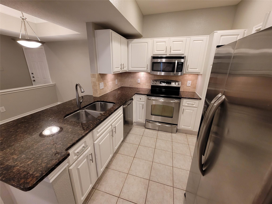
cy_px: 102
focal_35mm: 13
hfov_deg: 106.2
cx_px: 136
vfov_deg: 89.9
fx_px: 102
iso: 250
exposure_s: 1/60
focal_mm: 2.2
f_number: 2.2
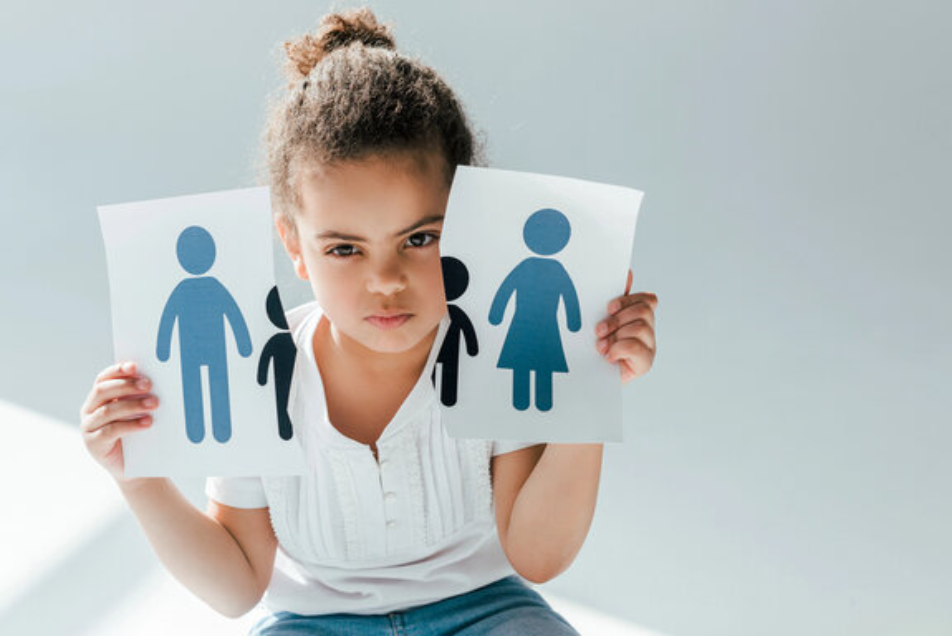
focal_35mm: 50
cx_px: 476
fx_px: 1323
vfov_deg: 27.0
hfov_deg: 39.6
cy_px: 318
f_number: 5
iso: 100
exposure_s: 1/160
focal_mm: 50
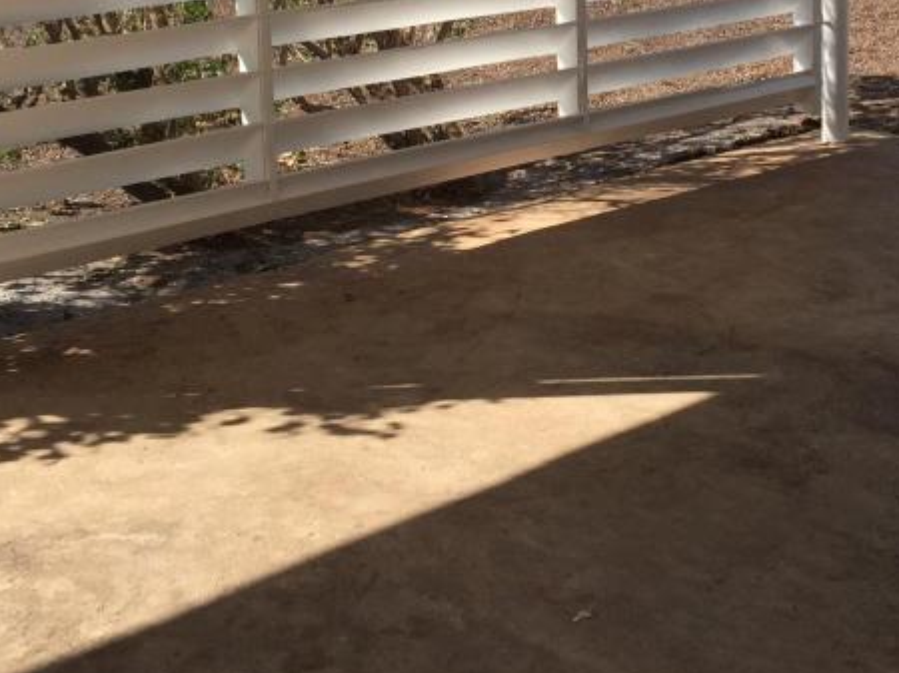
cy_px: -34
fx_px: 1713
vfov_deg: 21.3
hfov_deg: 28.8
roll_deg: +0.0
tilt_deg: -6.6
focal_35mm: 66
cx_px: 719
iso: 32
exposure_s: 1/1464
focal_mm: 4.15
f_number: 2.2
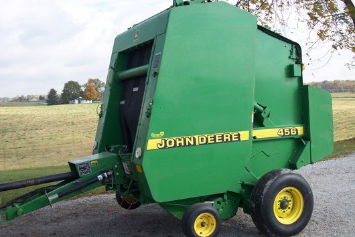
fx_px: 474
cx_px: 180
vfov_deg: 28.1
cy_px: 120
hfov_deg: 41.1
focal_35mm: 48
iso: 80
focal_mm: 7.6
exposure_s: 1/539
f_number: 3
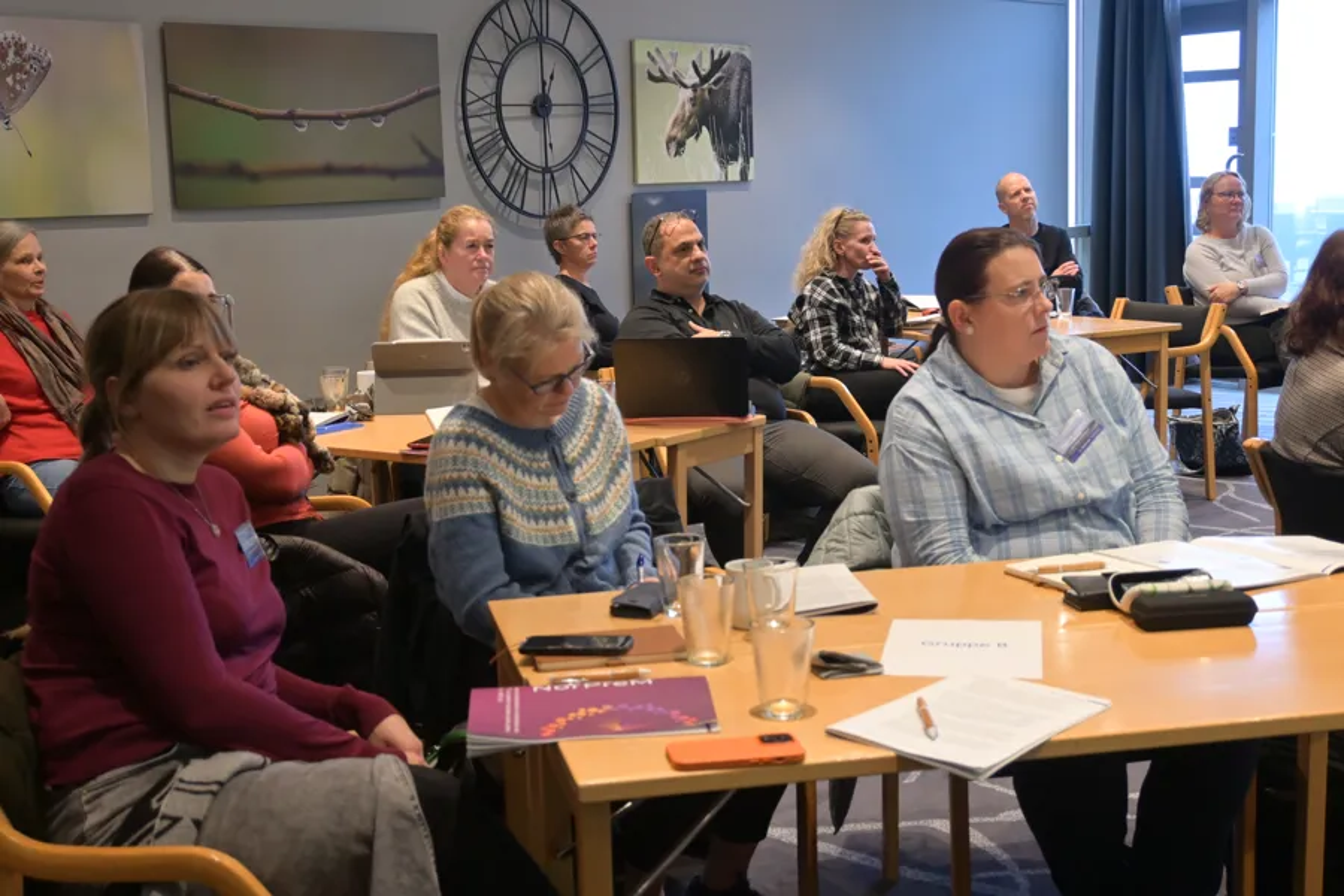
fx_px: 1708
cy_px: 448
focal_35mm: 46
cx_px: 672
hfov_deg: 43.0
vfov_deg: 29.4
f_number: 4.8
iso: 1000
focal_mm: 30.5
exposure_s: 1/60
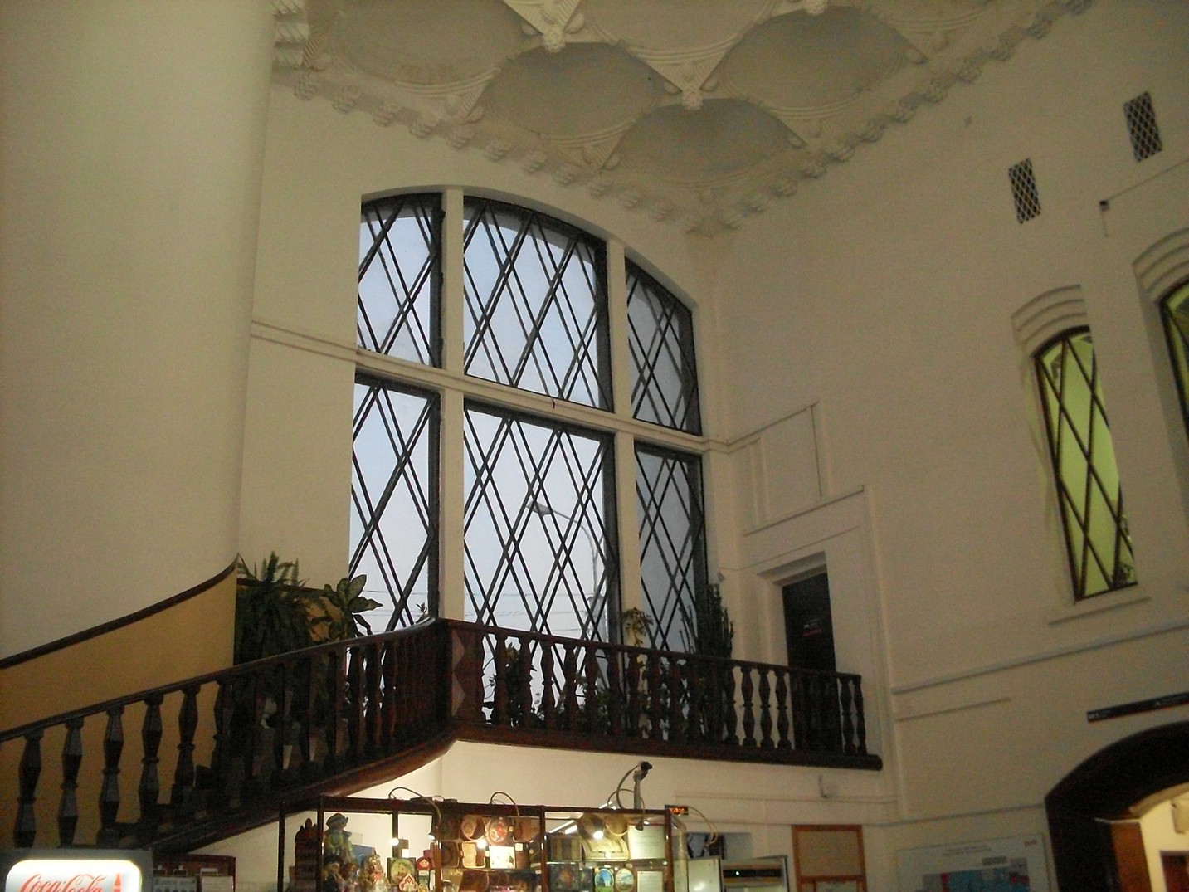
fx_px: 1305
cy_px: 446
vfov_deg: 37.7
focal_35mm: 38
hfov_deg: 49.0
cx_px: 594
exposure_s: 1/30
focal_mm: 6.3
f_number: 2.8
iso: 400
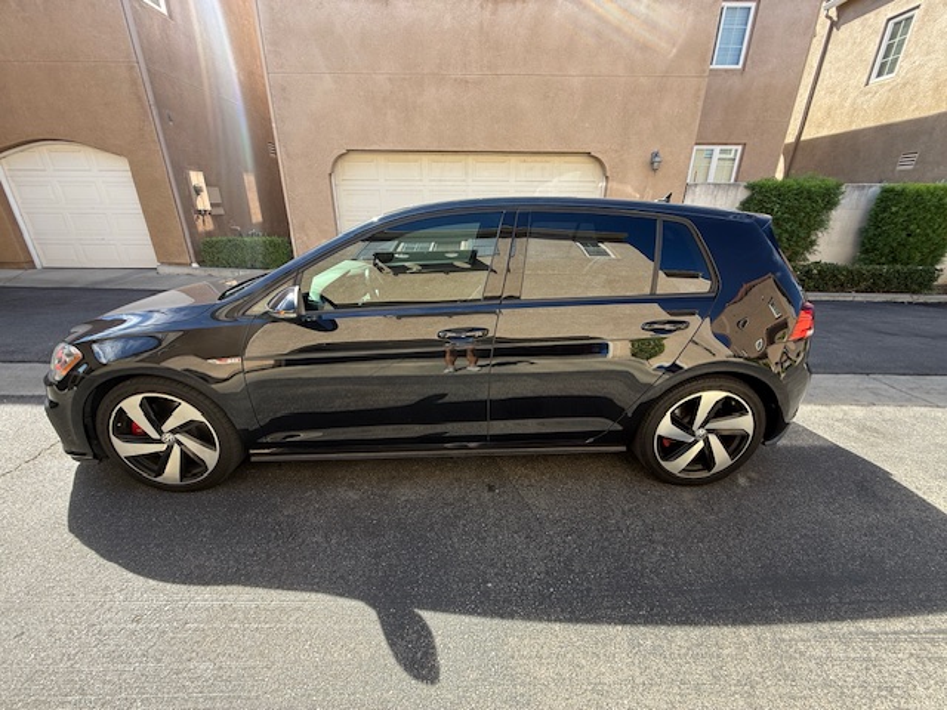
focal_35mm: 14
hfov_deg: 102.1
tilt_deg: -21.4
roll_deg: -0.5
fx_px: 383
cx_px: 474
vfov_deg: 85.7
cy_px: 355
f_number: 2.2
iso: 50
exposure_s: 1/171
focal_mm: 2.22
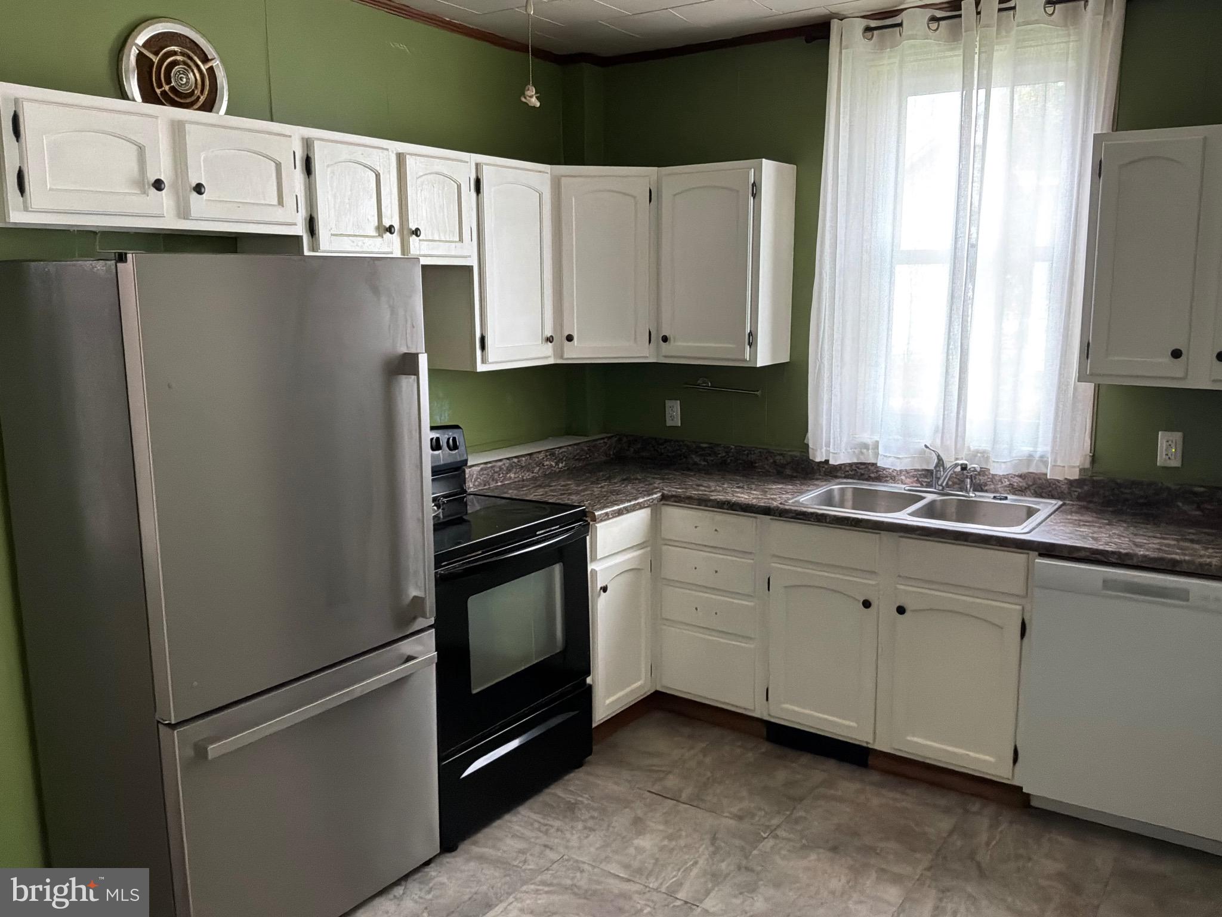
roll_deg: +0.8
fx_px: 988
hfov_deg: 63.4
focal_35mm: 28
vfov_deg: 49.7
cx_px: 611
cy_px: 458
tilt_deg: -9.4
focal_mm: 3
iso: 200
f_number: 1.8
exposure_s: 1/60
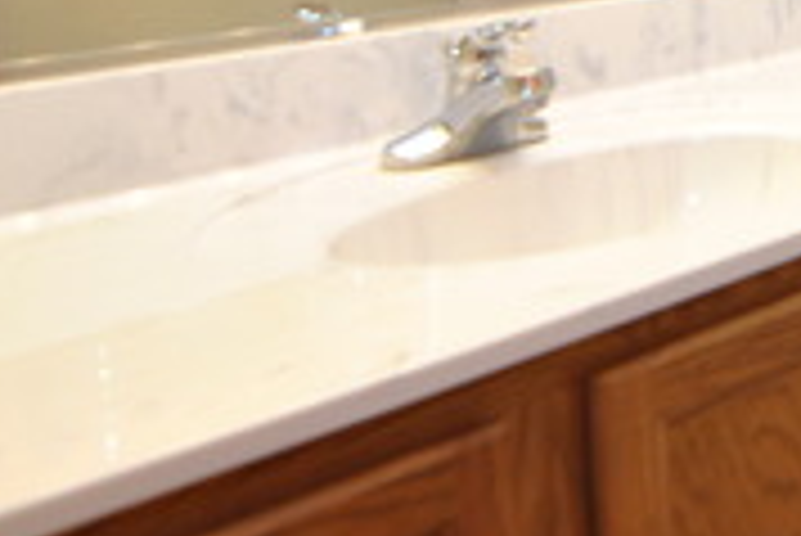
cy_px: -72
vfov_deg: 20.8
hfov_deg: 26.8
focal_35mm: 62
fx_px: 1378
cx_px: 1071
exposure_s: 1/30
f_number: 2.8
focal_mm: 11.5
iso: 360
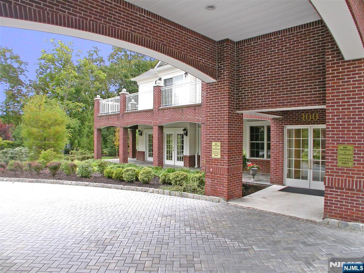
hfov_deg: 49.0
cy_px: 136
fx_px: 400
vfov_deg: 37.7
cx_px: 182
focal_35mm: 38
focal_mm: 7.85
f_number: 3.3
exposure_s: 1/53
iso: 100
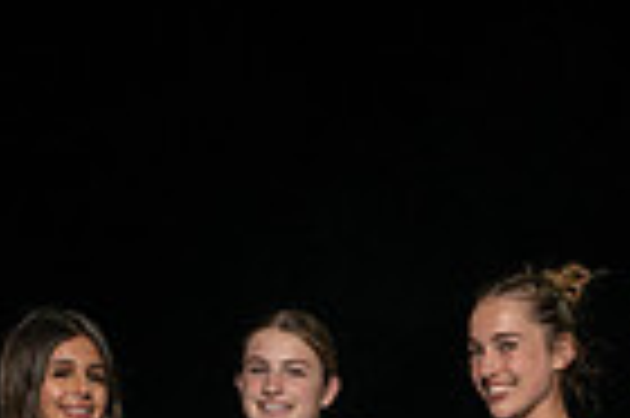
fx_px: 2045
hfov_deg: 17.5
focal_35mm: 117
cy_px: 820
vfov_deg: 10.7
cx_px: 319
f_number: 8
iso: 320
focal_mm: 25
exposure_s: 1/80
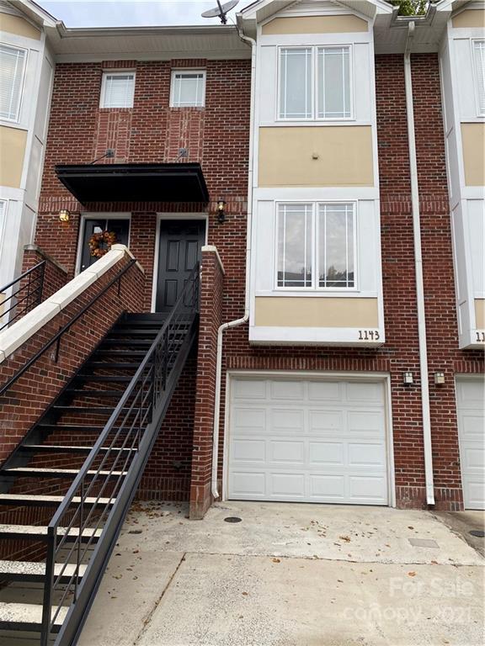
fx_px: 486
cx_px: 242
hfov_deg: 53.1
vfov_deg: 67.3
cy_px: 323
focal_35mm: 26
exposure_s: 1/408
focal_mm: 4.25
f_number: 1.8
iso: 32
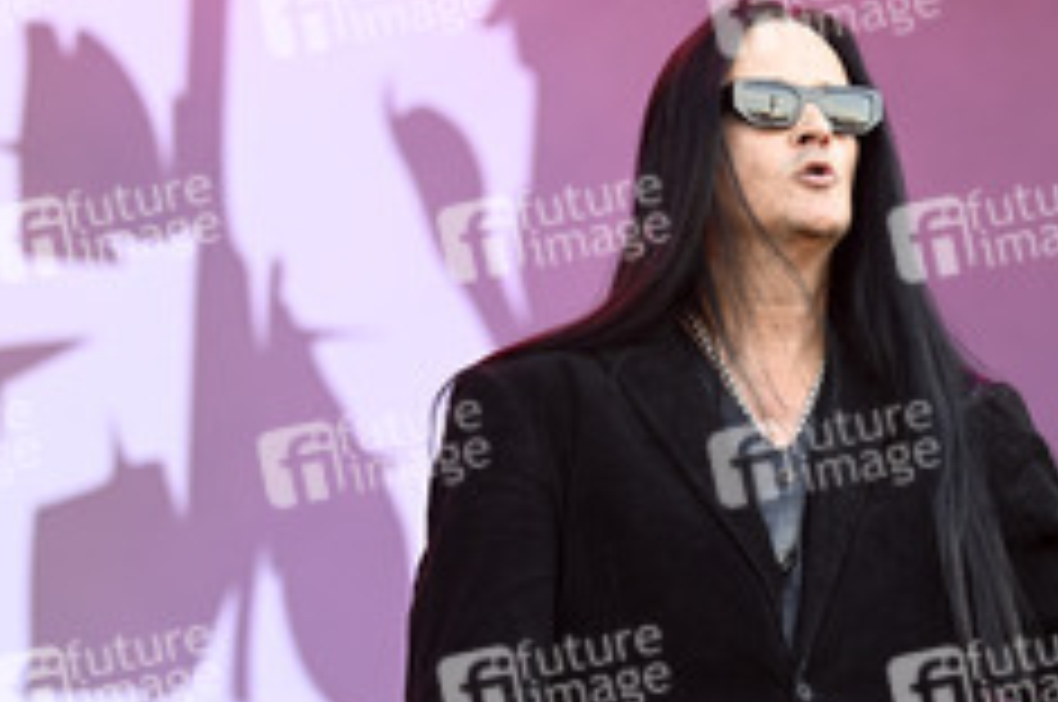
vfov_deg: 7.9
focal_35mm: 173
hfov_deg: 11.8
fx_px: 5077
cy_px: 567
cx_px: 885
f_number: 2.8
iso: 320
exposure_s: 1/400
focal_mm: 90
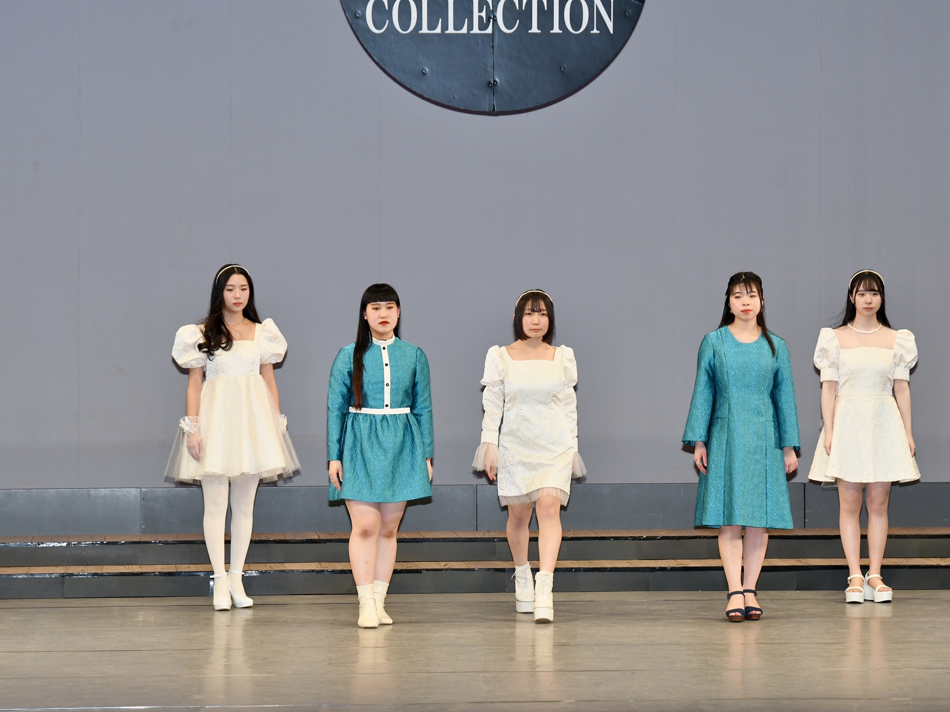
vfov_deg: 9.3
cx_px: 523
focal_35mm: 160
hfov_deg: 12.3
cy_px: 357
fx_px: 4391
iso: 800
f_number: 5.6
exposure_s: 1/250
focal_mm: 98
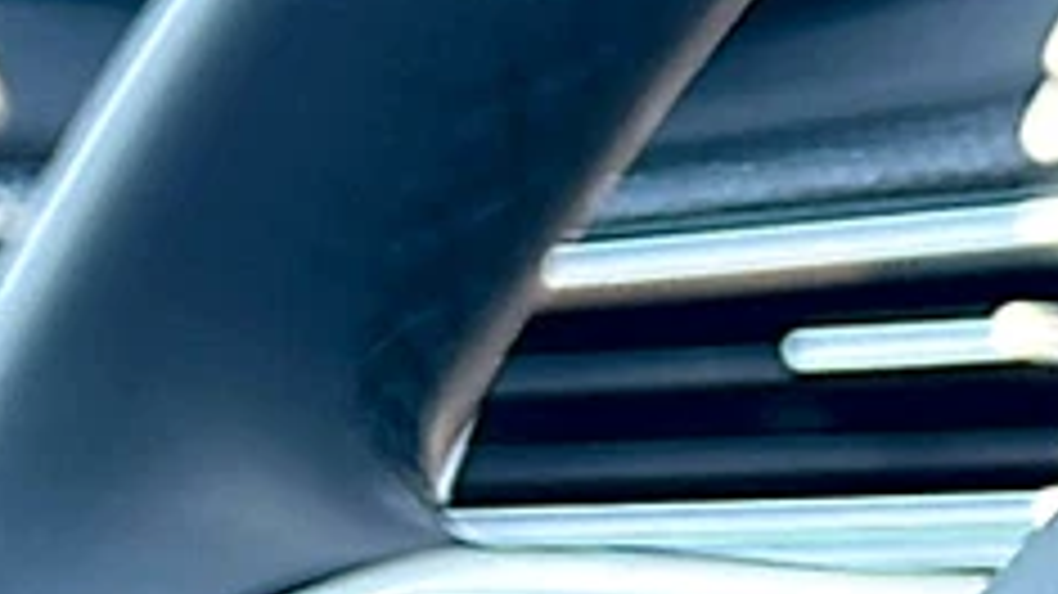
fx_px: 4094
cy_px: 826
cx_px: 1238
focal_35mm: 146
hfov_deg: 14.3
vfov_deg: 8.2
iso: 100
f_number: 1.78
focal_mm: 6.86
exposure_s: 1/297
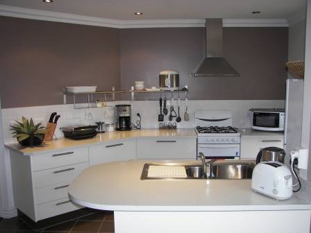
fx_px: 323
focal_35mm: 36
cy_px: 116
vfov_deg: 39.7
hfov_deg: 51.4
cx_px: 156
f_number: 2.8
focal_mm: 6
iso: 64
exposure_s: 1/30
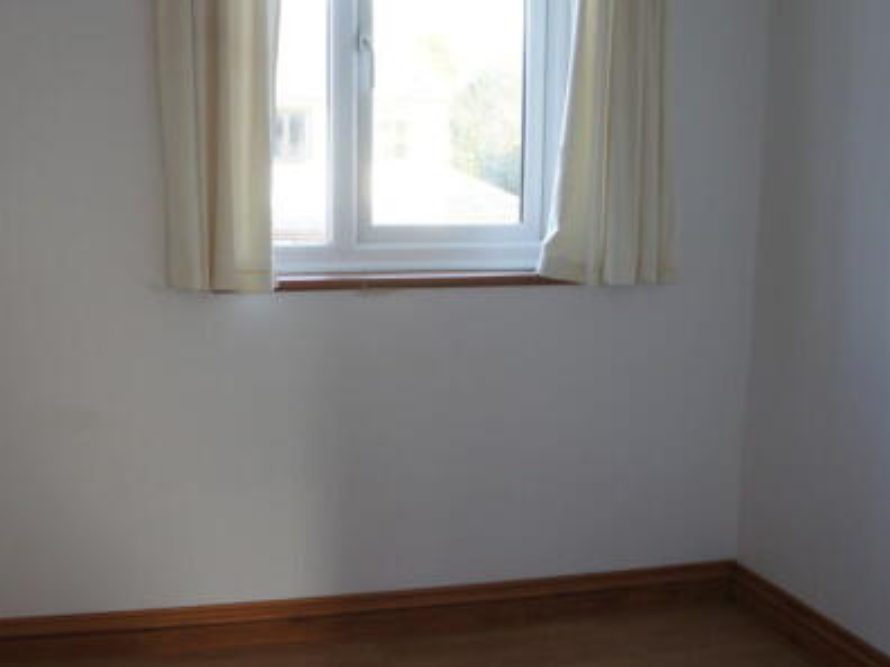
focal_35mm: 43
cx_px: 270
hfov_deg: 43.0
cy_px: 398
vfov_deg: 33.5
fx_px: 1106
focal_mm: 18
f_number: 3.5
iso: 250
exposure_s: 1/30
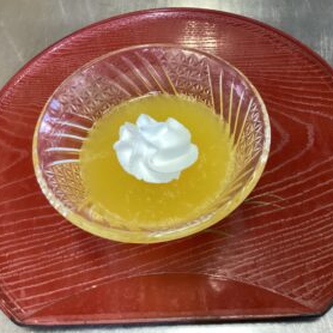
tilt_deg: -61.5
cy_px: 167
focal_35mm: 37
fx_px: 403
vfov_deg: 44.9
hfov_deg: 44.9
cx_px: 181
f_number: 2.4
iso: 320
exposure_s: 1/50
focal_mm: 3.3
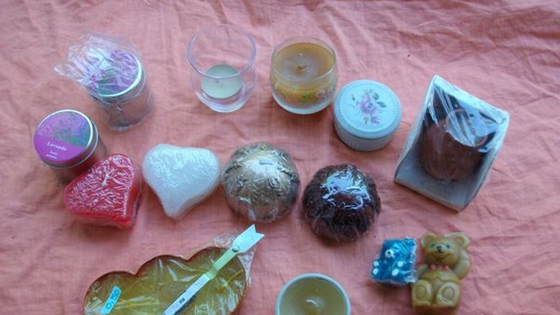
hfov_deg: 56.6
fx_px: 520
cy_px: 186
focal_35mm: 35
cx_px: 279
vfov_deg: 33.6
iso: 80
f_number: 2.9
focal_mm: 5.7
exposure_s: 1/42.2
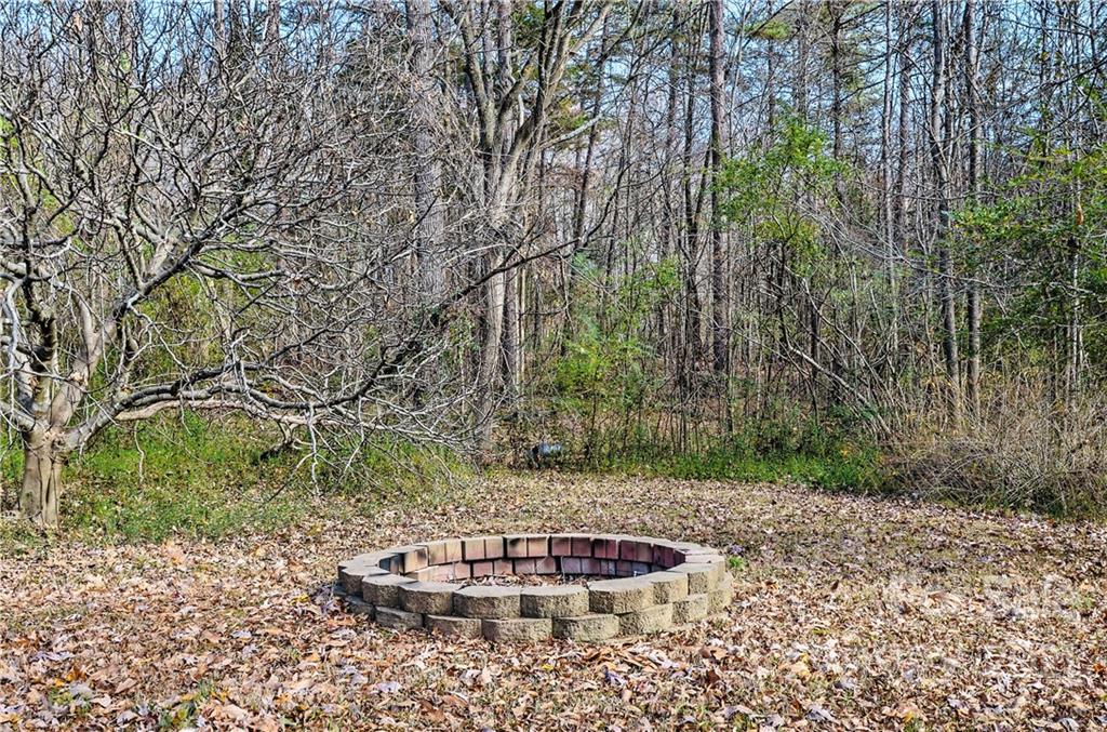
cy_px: 366
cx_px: 554
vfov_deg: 36.7
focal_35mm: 36
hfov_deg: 53.3
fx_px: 1104
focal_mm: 24
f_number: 8
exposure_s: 1/80
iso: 200
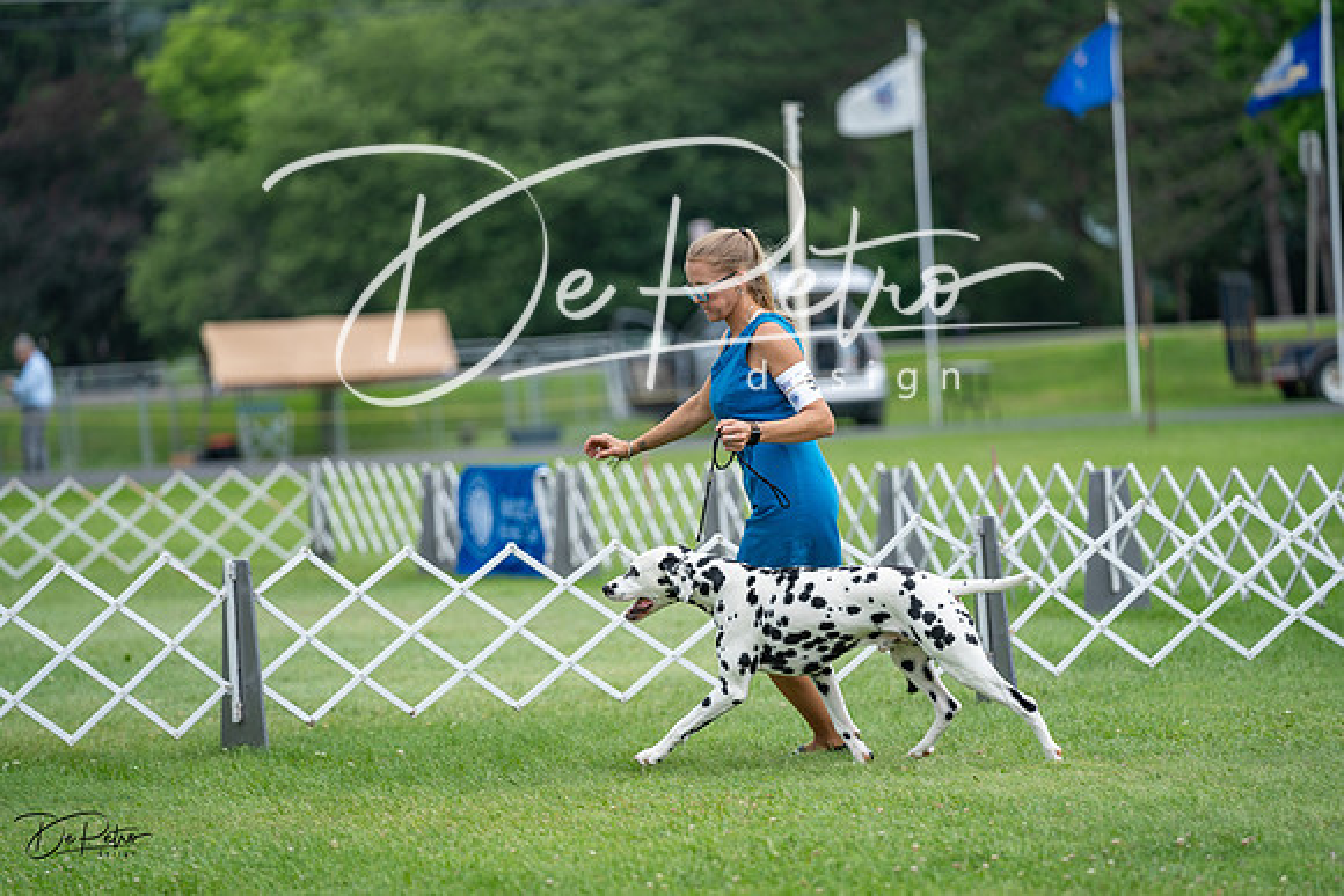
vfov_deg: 8.5
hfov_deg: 12.7
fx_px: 6049
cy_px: 448
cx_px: 672
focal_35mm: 162
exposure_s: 1/500
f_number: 2.8
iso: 100
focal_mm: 162
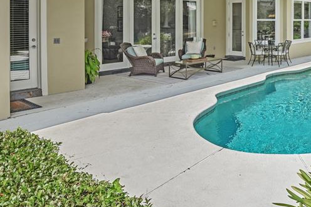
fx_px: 285
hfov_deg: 49.1
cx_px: 296
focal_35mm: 33
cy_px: 26
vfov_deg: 37.7
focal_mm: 16
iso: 250
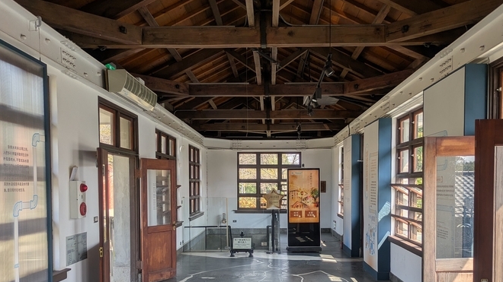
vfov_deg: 35.1
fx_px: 440
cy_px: 198
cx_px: 271
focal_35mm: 33
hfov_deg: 59.4
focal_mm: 5.43
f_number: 1.89
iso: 45
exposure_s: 1/423
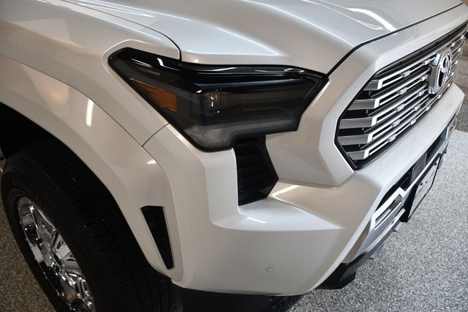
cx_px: 234
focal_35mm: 30
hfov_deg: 62.0
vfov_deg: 43.6
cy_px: 156
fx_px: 390
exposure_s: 1/160
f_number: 3.5
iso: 800
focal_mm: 20
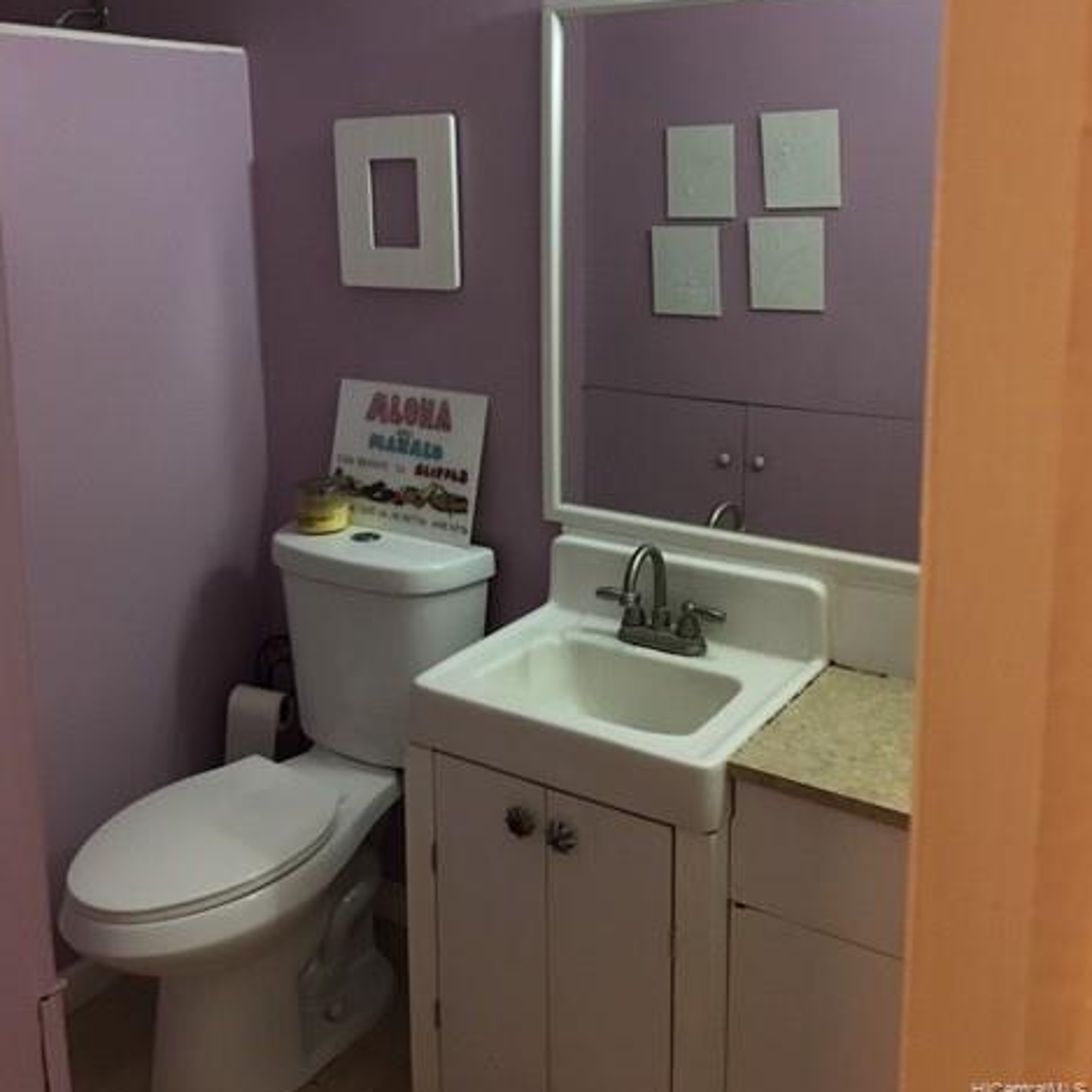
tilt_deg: -6.5
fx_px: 1249
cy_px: 361
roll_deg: +0.2
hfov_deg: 47.2
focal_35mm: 35
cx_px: 540
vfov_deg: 46.5
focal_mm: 4.15
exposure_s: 1/15
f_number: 2.2
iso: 80
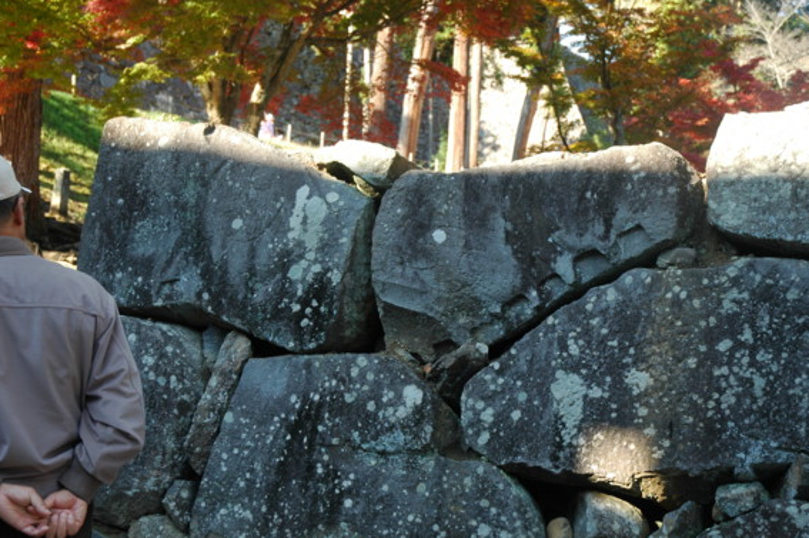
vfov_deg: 24.3
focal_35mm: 56
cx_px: 402
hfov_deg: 36.0
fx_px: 1247
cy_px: 272
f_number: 4.5
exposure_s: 1/125
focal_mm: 35
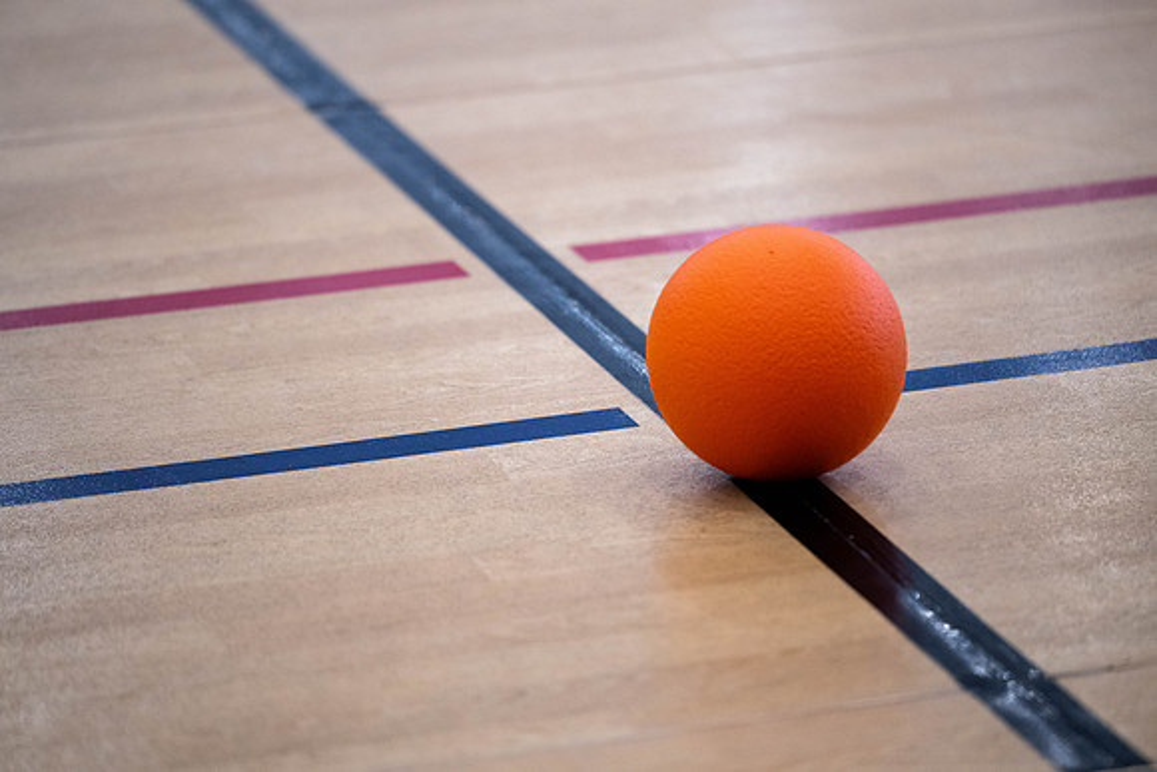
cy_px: 386
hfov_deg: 11.4
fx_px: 5786
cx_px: 578
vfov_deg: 7.6
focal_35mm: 180
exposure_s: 1/640
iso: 2500
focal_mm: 180
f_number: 2.8
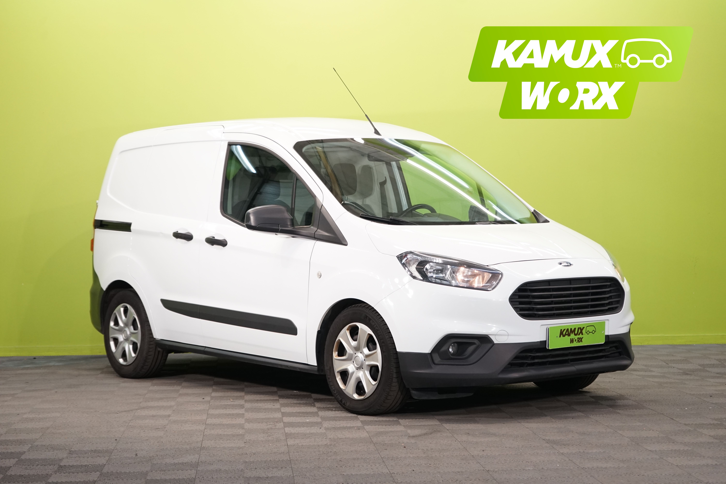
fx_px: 1412
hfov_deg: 28.8
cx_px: 363
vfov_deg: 19.5
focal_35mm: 70
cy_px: 242
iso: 1250
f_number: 5.6
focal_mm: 70
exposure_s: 1/100
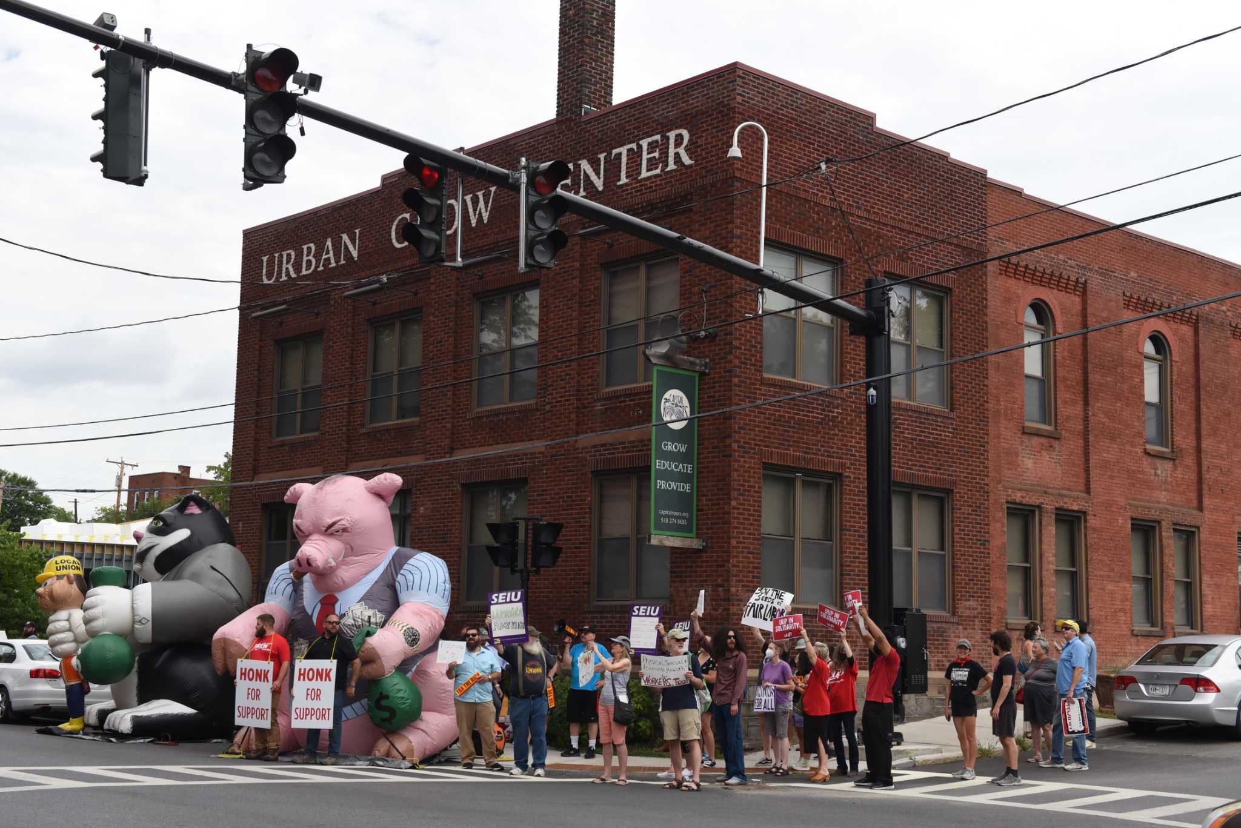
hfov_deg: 41.1
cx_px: 620
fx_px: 1655
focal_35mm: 48
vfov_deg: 28.1
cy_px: 414
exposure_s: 1/4000
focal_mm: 48
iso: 1250
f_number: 5.6
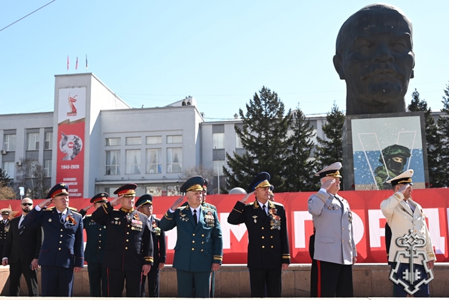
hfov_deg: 53.1
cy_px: 150
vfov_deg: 36.9
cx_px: 224
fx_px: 449
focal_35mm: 36
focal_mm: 24
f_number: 4.5
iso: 160
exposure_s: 1/640
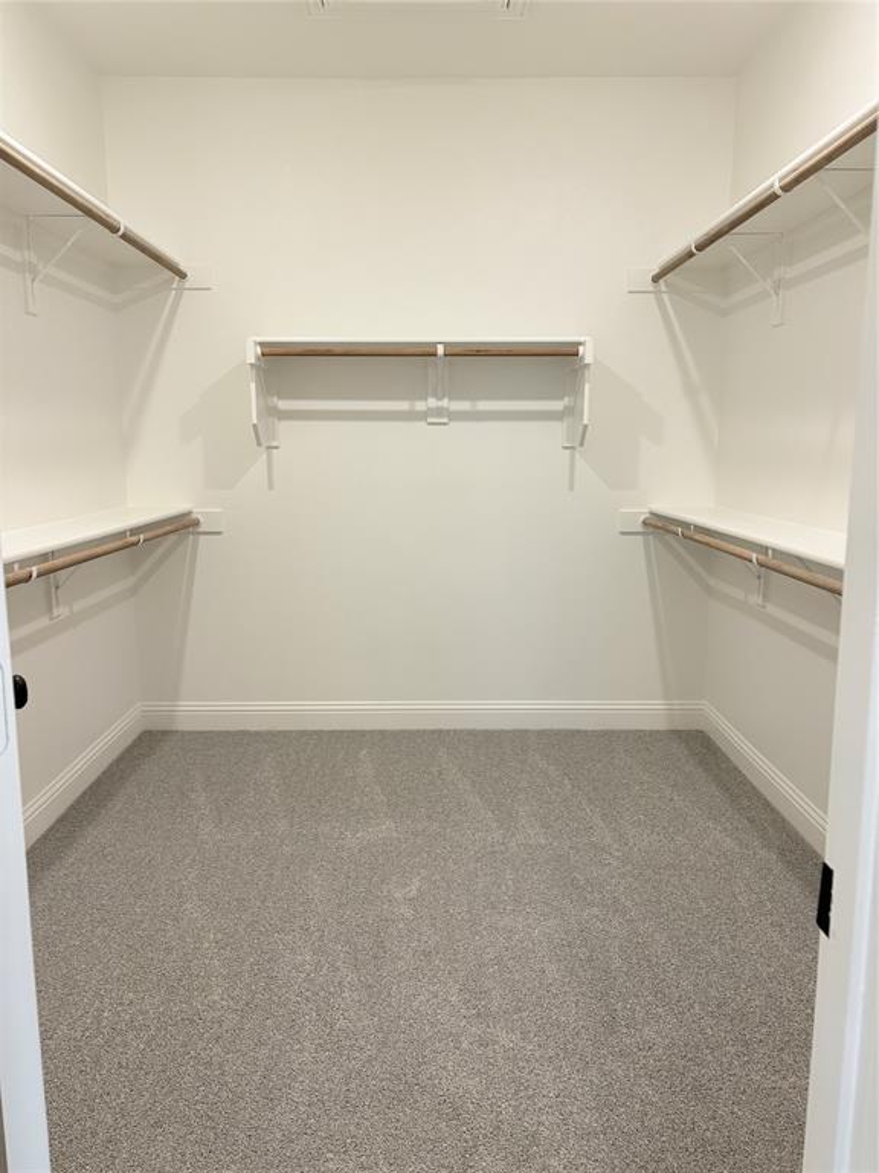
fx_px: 880
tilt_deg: -7.5
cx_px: 440
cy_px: 586
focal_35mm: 26
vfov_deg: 67.3
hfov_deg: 53.1
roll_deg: +0.1
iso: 80
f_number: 1.6
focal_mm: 5.96
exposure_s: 1/60
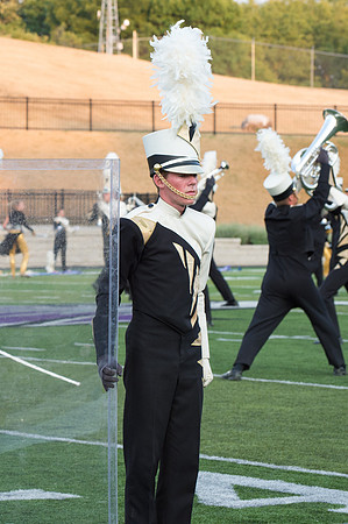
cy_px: 216
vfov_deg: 11.4
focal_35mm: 180
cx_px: -18
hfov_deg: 7.6
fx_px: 2621
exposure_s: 1/320
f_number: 9
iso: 640
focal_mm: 102
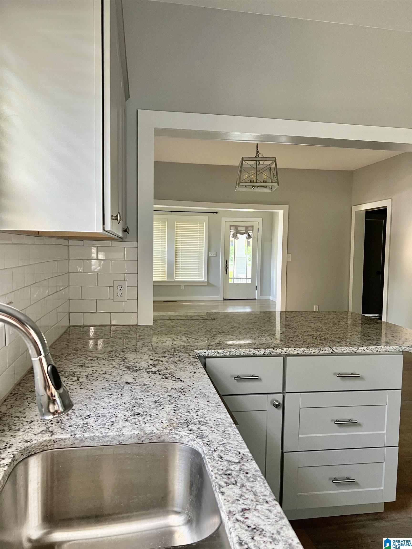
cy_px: 274
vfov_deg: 67.3
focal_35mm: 26
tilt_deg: -4.2
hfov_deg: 53.1
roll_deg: -1.6
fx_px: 413
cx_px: 206
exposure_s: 1/60
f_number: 1.5
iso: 200
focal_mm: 5.7
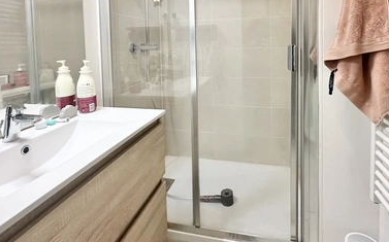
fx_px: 222
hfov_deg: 82.1
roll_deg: +1.2
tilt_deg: -1.5
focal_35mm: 21
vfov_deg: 53.8
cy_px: 53
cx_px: 213
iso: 320
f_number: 2.2
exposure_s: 1/100
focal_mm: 2.22
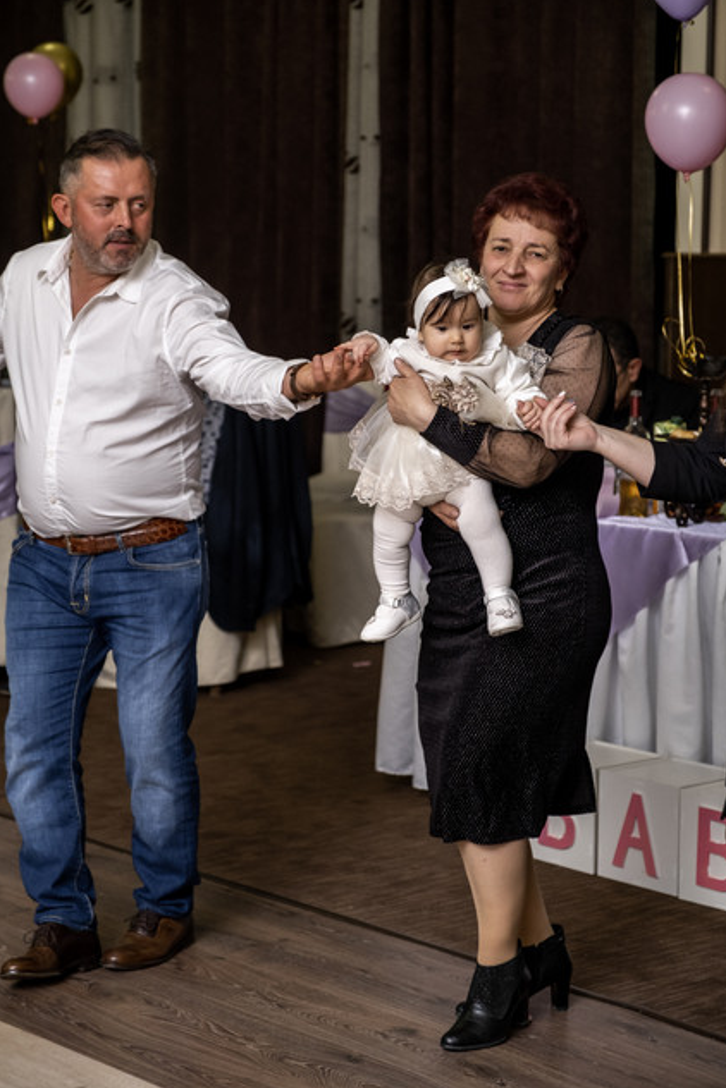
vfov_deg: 24.2
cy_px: 541
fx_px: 2541
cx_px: 362
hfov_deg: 16.3
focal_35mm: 84
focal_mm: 55
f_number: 2.8
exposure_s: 1/160
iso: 1000
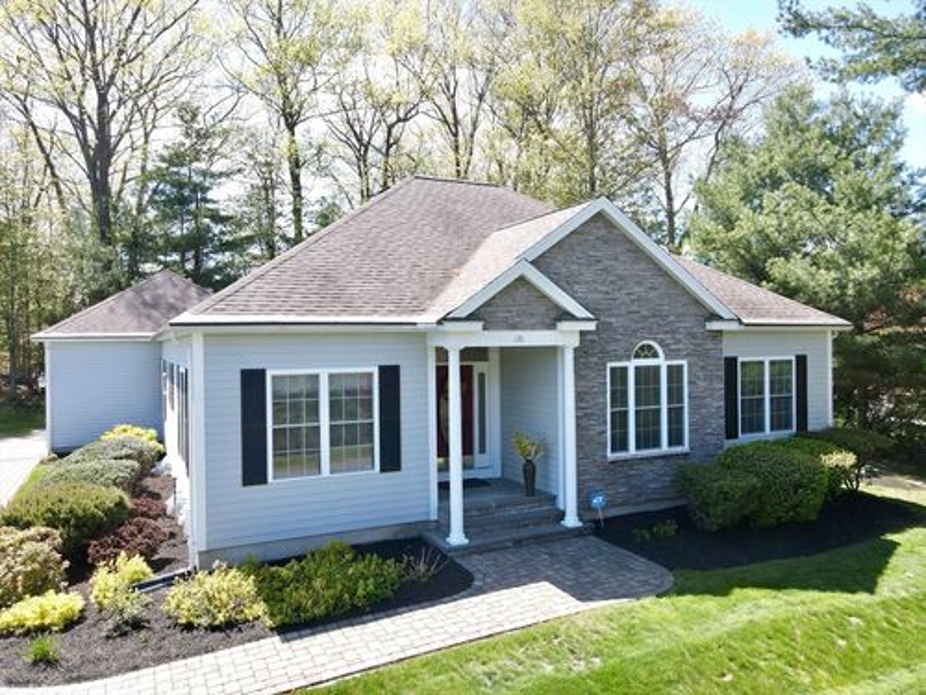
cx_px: 463
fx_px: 642
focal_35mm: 24
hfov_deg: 71.6
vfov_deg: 56.8
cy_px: 348
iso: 100
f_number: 2.8
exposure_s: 1/160
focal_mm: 4.5
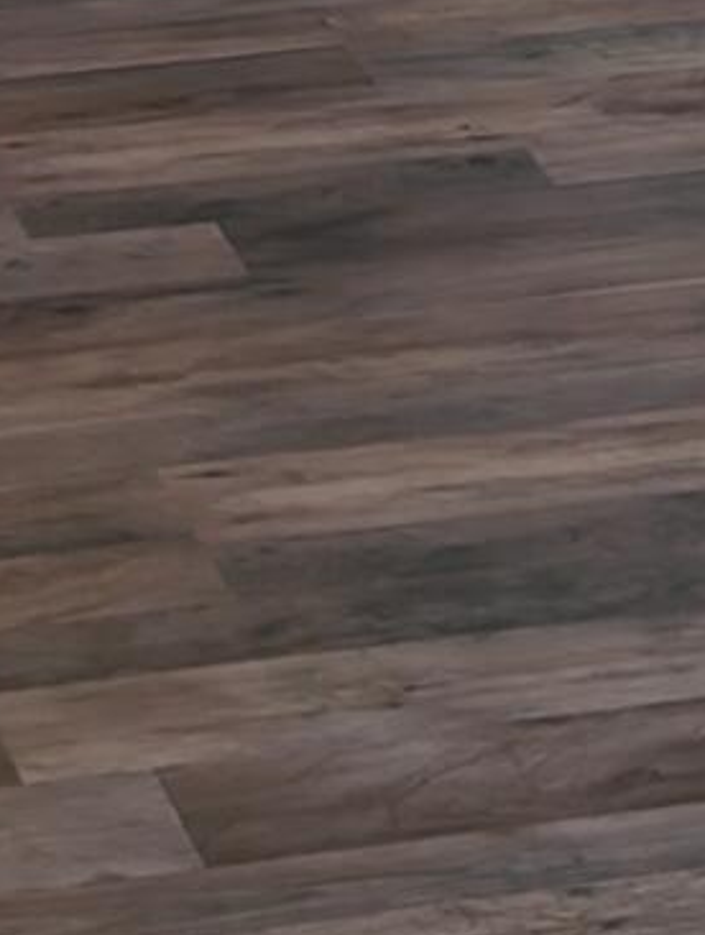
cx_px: 916
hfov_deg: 5.7
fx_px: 7090
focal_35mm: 262
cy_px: -1032
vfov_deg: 7.2
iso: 114
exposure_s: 1/24
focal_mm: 6.81
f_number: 1.85
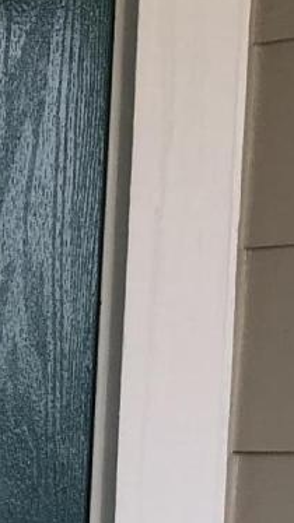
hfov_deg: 6.7
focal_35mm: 169
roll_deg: -1.5
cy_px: 696
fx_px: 2345
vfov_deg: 12.3
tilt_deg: -5.4
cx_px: -442
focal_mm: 3.99
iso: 20
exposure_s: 1/181
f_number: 1.8
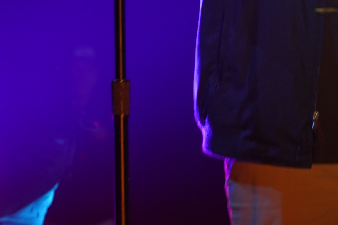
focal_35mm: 423
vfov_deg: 3.3
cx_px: 293
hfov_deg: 4.9
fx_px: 3972
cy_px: 80
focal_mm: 105
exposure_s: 1/125
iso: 640
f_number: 4
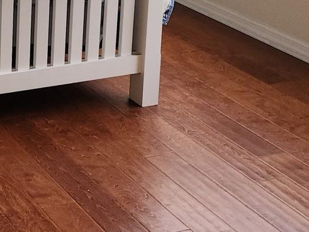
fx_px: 669
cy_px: -141
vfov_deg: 17.2
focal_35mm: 75
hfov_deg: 21.2
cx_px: -174
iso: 100
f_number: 1.8
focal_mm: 5.4
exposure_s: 1/60
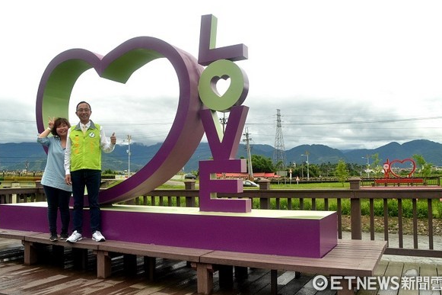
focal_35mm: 34
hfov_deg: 55.8
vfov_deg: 38.9
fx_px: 417
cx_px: 223
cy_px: 147
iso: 1000
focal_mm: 22
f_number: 8
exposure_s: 1/2500
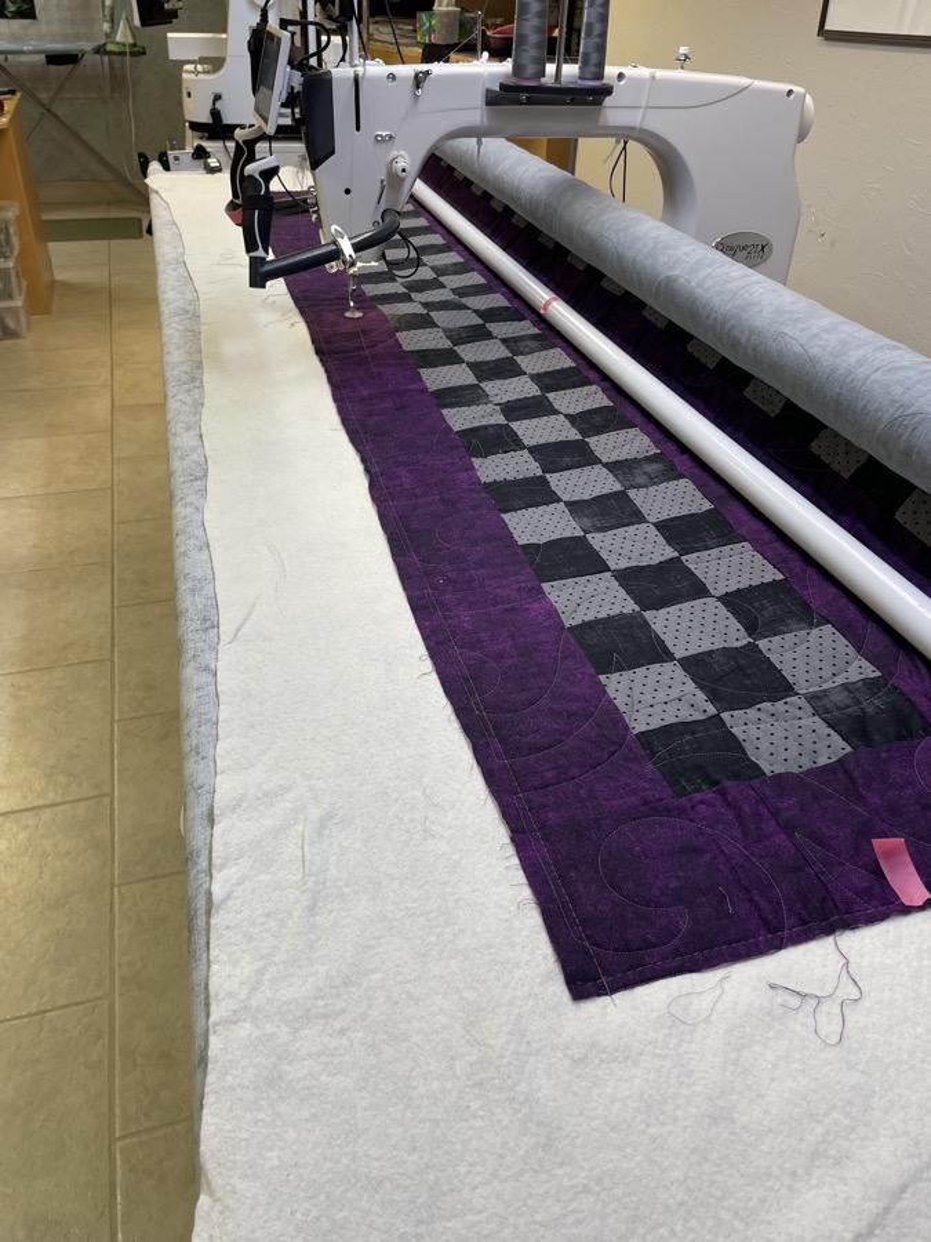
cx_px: 466
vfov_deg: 67.3
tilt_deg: -33.3
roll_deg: -1.4
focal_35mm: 26
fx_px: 932
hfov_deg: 53.1
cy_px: 621
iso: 64
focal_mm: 4.2
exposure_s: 1/127
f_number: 1.6
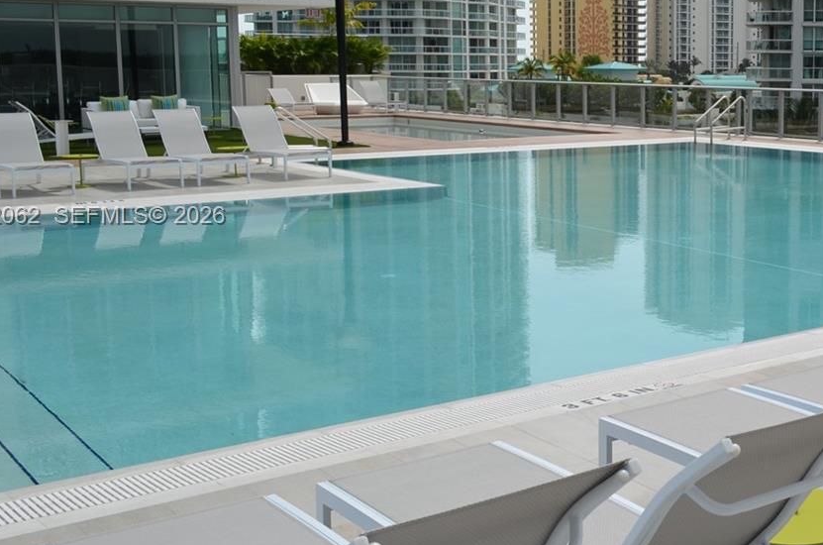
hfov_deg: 36.4
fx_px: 1186
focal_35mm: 52
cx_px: 709
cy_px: 218
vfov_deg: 25.8
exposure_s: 1/320
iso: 100
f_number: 9
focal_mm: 18
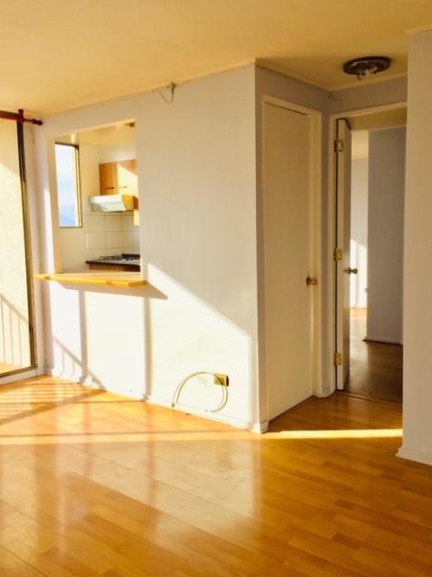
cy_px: 278
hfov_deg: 45.4
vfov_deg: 58.3
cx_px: 220
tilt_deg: -5.9
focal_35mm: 31
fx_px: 516
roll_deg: +0.4
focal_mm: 4.15
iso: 32
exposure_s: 1/416
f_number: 2.2
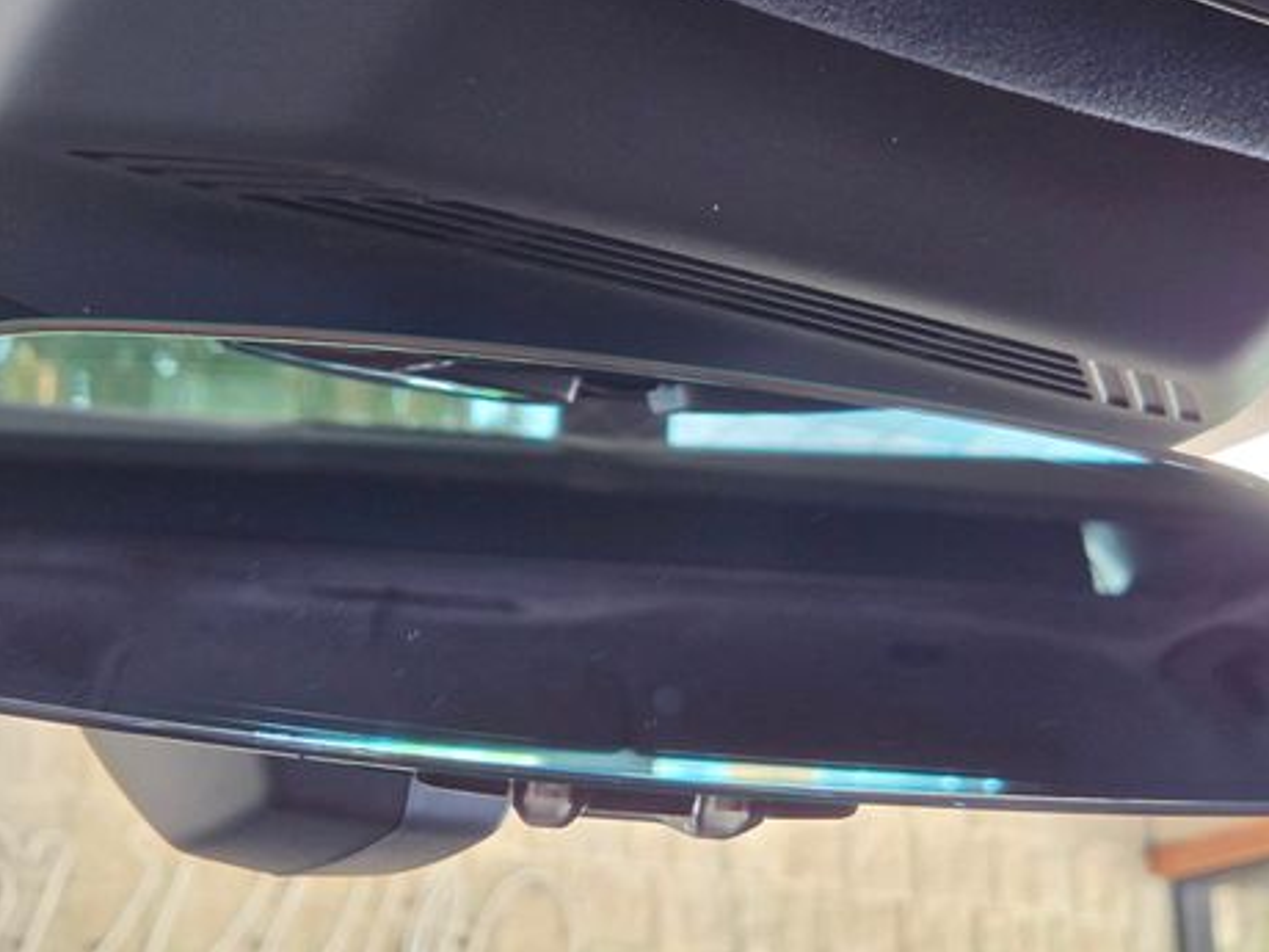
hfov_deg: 20.4
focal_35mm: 96
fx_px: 3519
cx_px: 612
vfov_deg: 15.4
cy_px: 513
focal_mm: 7
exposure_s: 1/30
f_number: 2.4
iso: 400
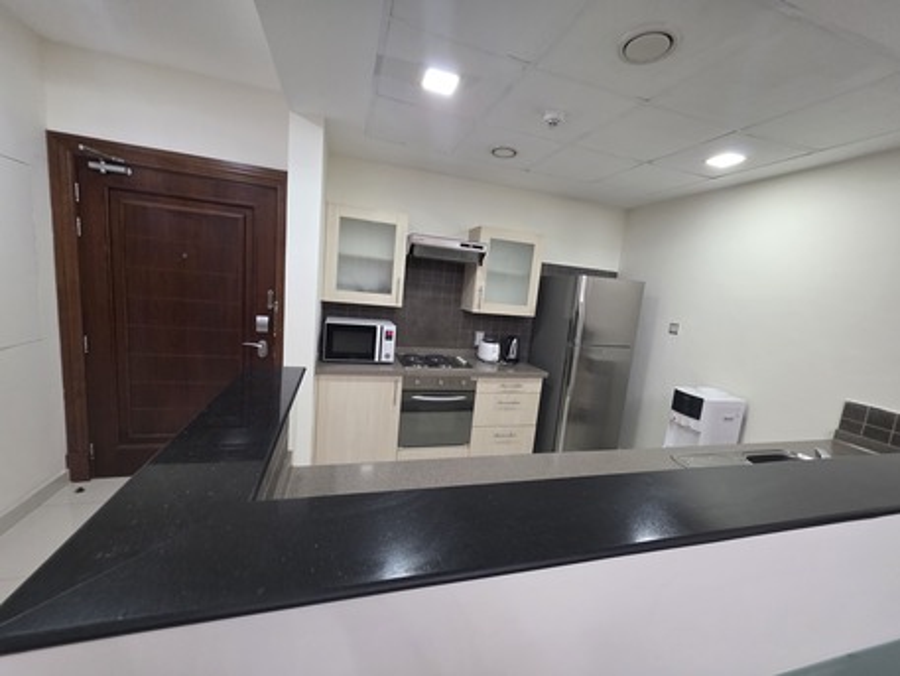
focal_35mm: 13
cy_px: 338
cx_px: 450
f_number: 1.9
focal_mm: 2.2
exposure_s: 1/50
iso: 320
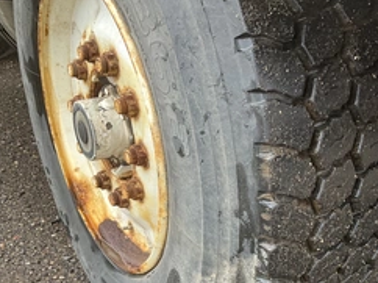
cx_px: 292
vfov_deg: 29.6
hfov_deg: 38.5
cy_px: 220
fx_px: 524
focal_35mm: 48
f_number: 1.8
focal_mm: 3
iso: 50
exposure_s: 1/122
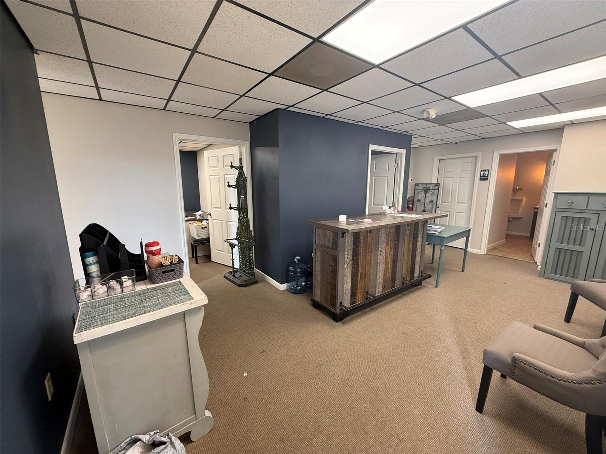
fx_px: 245
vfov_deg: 85.7
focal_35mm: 14
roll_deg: +0.5
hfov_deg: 102.1
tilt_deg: -8.6
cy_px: 227
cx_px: 303
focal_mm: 2.22
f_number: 2.2
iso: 200
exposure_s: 1/60
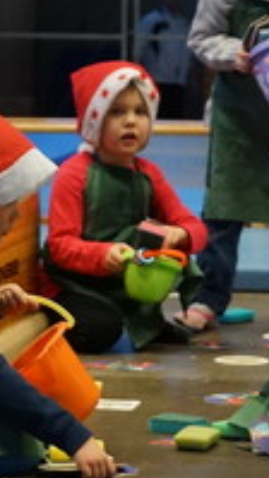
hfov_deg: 6.8
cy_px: 183
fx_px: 2244
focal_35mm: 177
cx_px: 264
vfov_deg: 12.2
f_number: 4
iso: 800
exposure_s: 1/60
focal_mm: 28
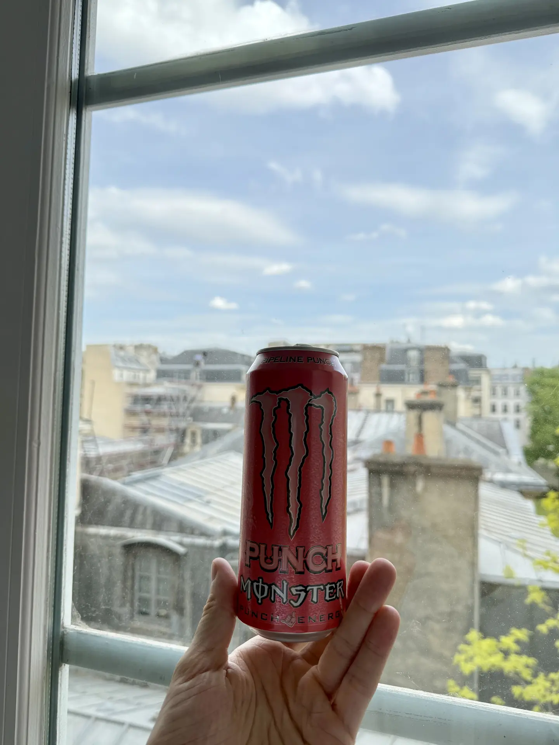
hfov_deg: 56.8
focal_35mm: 24
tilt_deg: +3.5
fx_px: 517
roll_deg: -1.8
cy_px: 372
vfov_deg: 71.6
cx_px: 280
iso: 100
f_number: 1.78
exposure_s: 1/473
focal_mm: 6.76
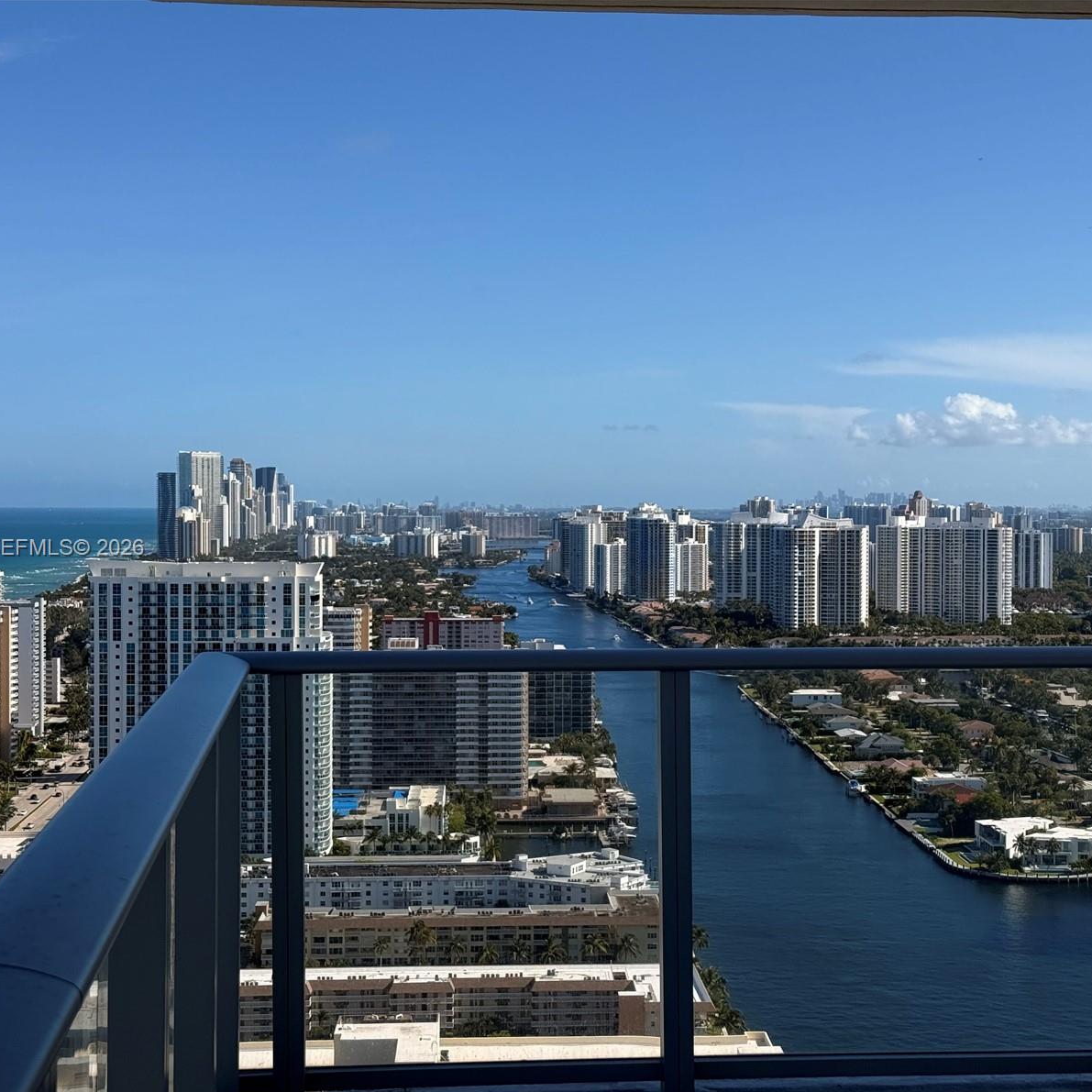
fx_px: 2034
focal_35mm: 57
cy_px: 549
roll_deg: -0.4
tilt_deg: -1.3
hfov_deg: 30.0
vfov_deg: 30.0
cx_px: 592
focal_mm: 6.76
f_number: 1.78
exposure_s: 1/8772
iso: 100
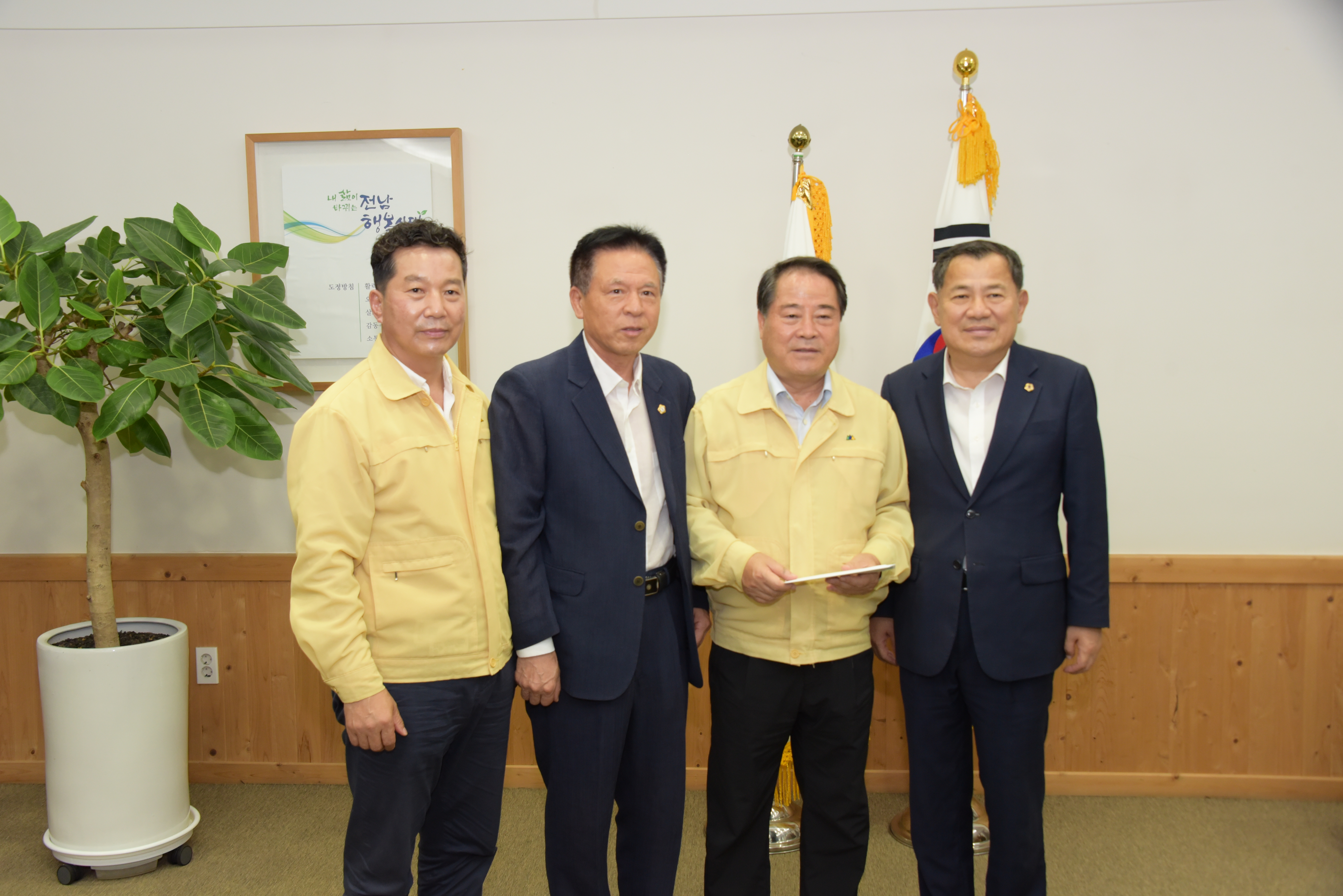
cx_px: 672
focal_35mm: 35
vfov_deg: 37.9
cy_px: 448
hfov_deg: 54.4
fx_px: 1306
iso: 1800
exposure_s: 1/125
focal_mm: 35
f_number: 6.3
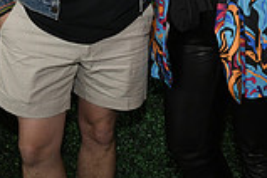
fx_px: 786
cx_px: 146
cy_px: -122
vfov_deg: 12.1
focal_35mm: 106
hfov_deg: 19.3
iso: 500
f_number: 6.3
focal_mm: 29
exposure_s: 1/60
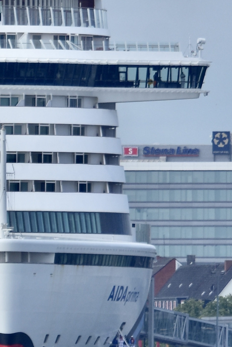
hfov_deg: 1.3
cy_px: 85
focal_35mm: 1089
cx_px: -162
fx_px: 10527
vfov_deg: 1.9
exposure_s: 1/1600
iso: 250
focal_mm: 175
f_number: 5
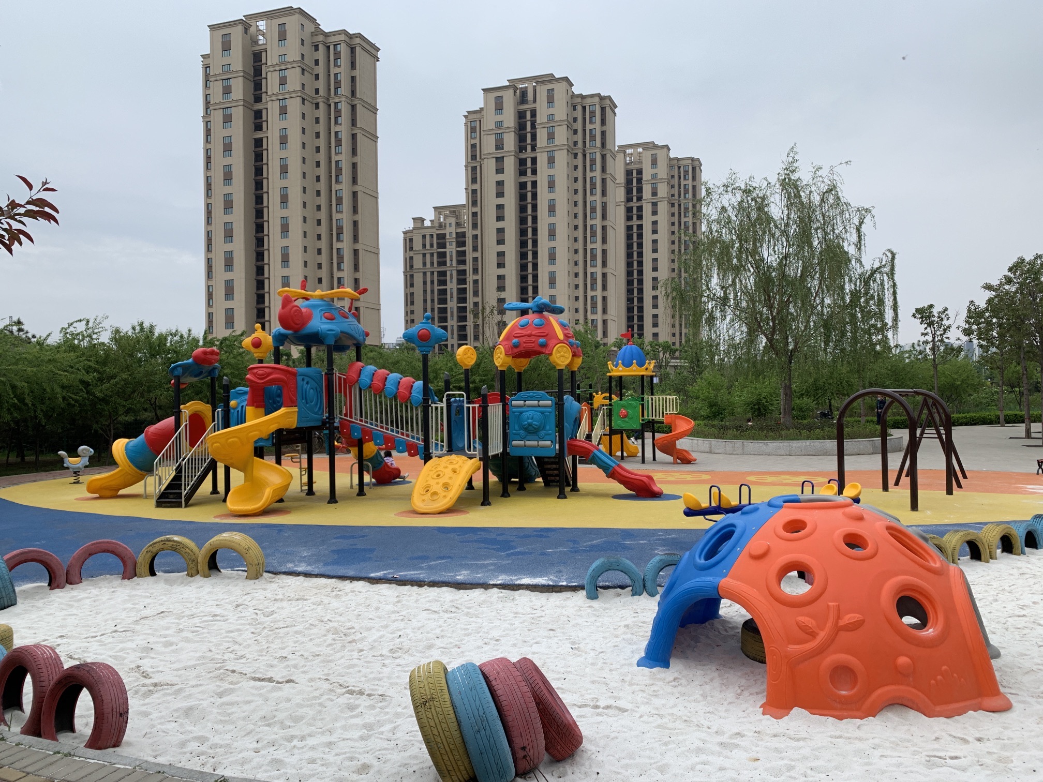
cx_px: 522
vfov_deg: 53.1
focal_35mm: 26
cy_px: 391
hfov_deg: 67.3
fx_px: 783
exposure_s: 1/362
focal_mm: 4.25
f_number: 1.8
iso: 25
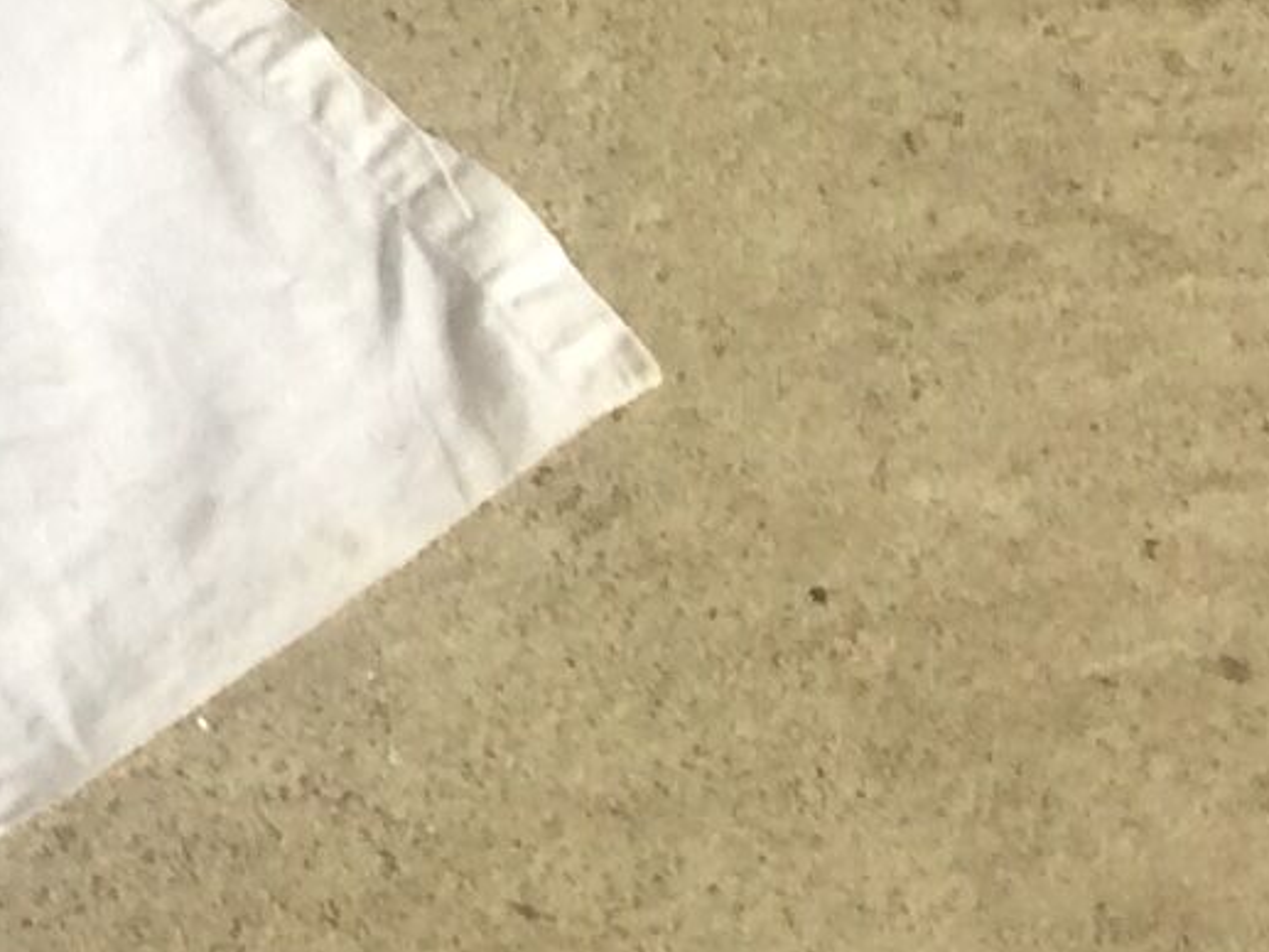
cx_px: -1620
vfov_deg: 7.8
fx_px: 6710
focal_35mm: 183
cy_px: -969
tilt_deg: -48.2
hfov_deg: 9.7
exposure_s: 1/50
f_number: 2.2
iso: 50
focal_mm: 4.15
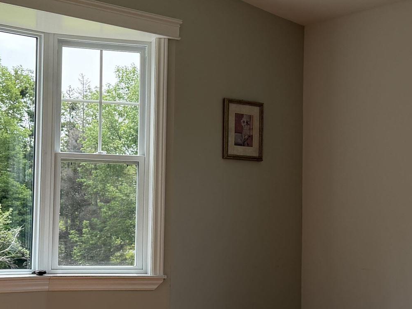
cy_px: 183
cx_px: 257
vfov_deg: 19.9
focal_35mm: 74
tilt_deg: +2.8
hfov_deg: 26.2
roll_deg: -0.2
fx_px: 881
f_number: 1.78
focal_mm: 6.76
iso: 100
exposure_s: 1/1091
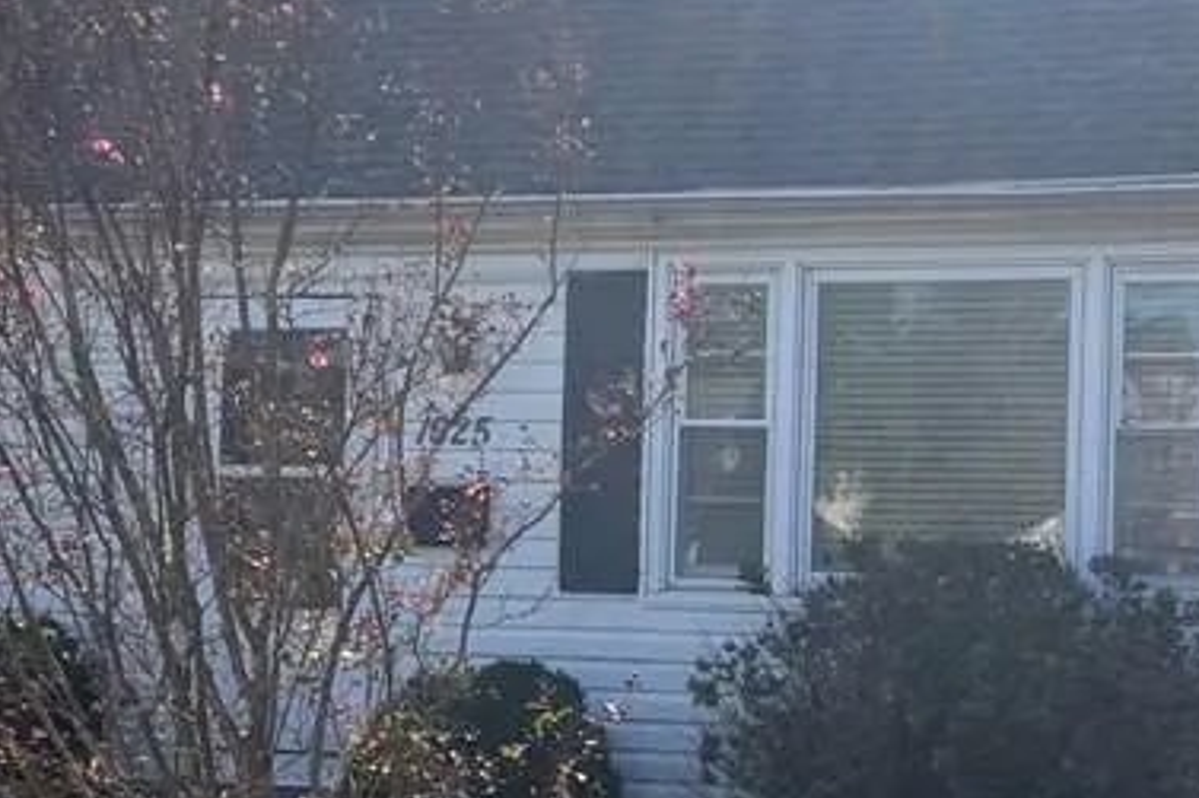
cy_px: 521
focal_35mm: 82
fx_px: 2730
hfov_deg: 24.8
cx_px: 557
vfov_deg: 16.6
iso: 16
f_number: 1.8
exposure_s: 1/1098
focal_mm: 3
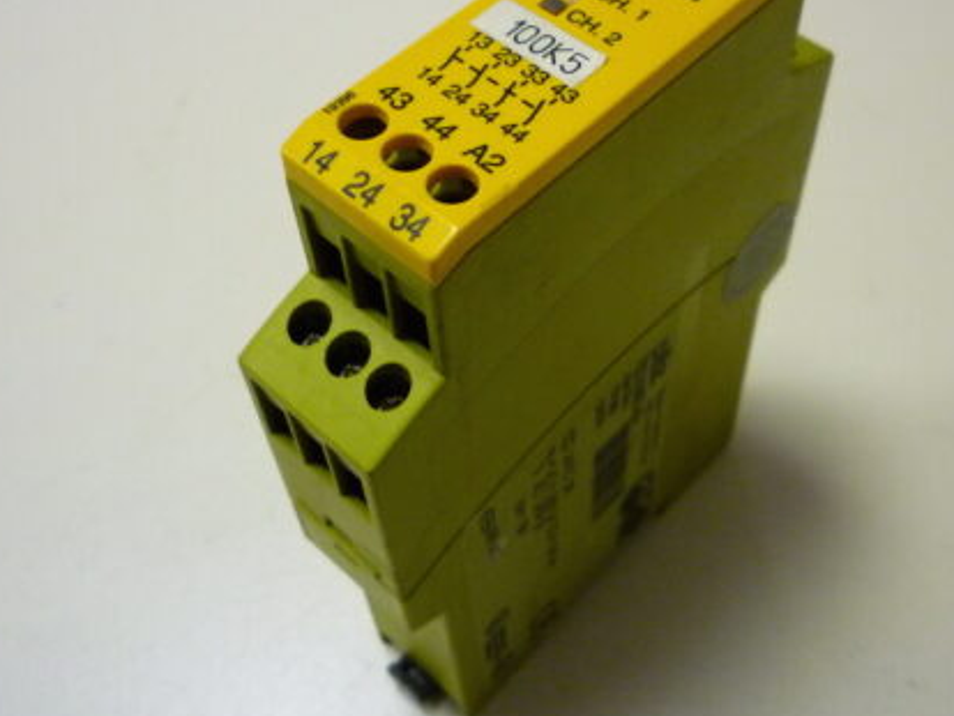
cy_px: 311
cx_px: 546
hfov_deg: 44.6
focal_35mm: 42
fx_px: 1158
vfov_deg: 34.3
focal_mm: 5.2
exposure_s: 1/30
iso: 400
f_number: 3.3
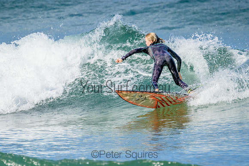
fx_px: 7327
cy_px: 82
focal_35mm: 1059
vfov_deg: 1.3
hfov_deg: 1.9
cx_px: 144
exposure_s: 1/1250
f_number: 11
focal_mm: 800
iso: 2000
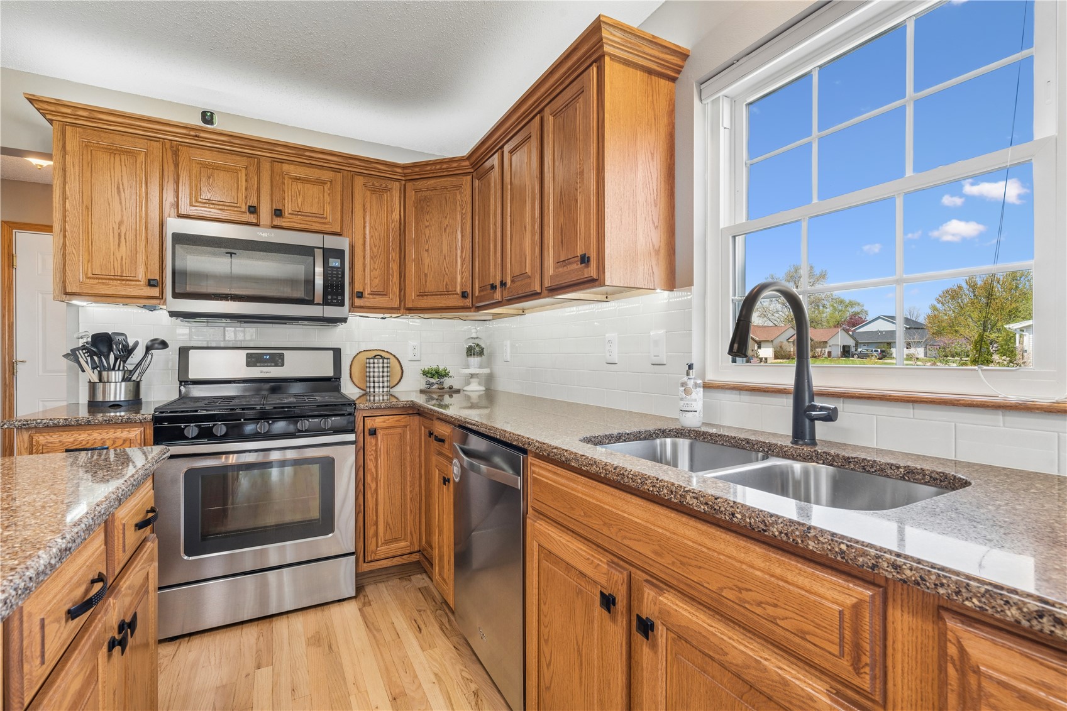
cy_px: 356
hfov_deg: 96.7
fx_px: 474
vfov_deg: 73.7
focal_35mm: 16
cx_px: 534
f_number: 10
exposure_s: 1/15
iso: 400
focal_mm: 16
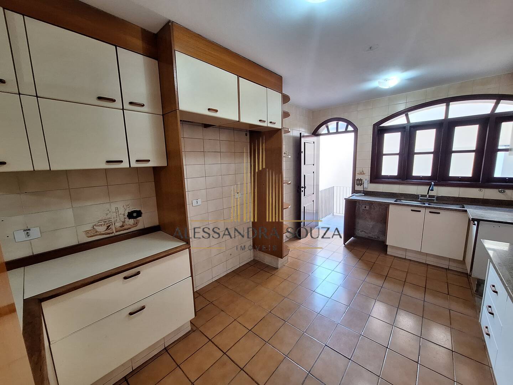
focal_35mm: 13
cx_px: 256
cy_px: 192
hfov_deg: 106.2
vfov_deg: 89.9
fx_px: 193
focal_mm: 1.74
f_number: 2.2
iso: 125
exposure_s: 1/40
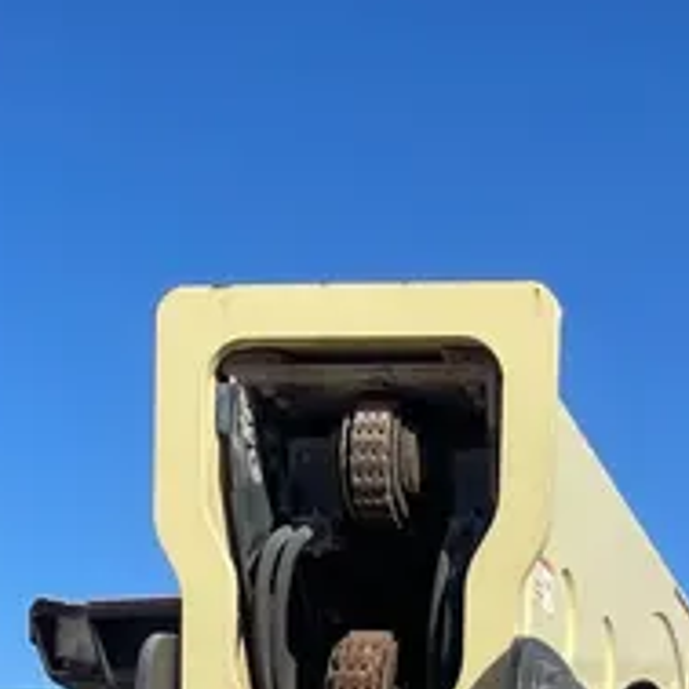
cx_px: 656
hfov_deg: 19.1
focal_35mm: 89
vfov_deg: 16.7
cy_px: 1187
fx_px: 2004
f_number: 1.6
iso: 32
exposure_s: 1/4464
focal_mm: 4.2
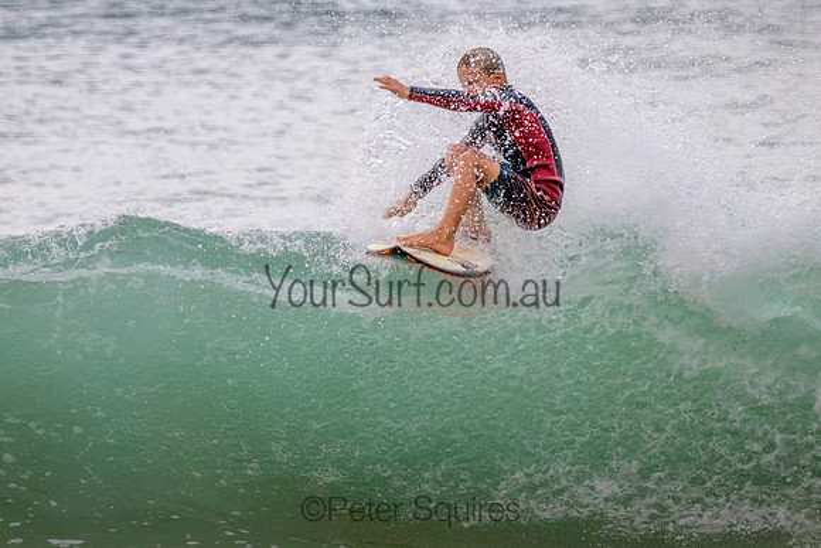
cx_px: 342
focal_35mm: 1075
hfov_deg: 1.9
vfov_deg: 1.3
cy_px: 212
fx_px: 24512
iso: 1600
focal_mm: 800
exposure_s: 1/2000
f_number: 11
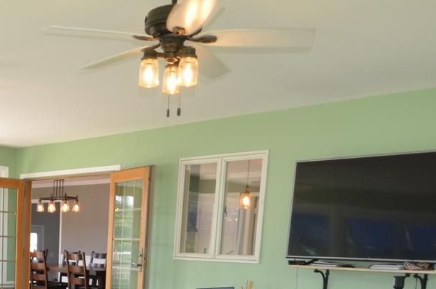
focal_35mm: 51
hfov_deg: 37.6
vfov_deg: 24.3
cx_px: 91
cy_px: 332
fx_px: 617
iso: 280
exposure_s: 1/125
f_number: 3.5
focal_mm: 10
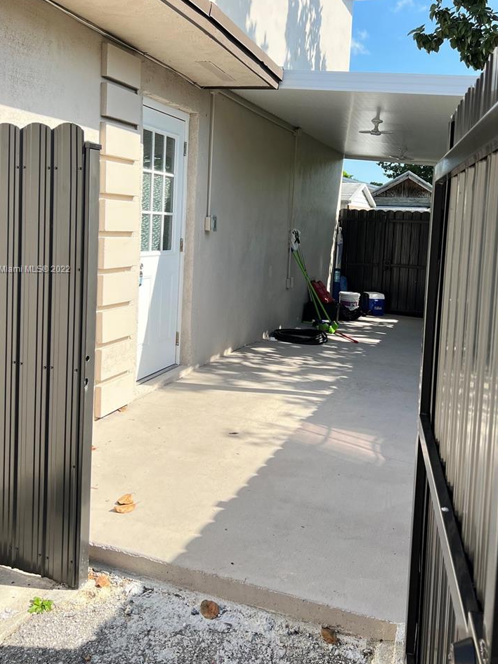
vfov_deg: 55.0
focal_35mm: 33
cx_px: 258
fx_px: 633
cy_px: 270
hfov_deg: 42.9
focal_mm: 5.7
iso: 50
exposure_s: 1/2252
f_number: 1.5
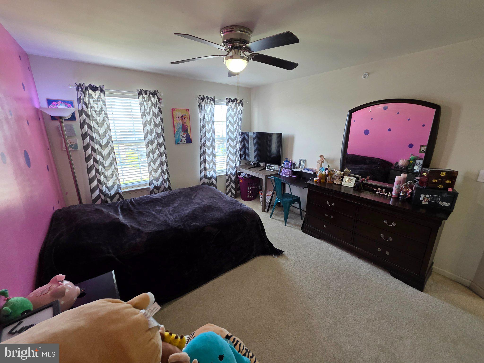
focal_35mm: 13
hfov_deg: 106.2
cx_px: 242
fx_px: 182
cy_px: 182
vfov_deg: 89.9
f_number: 1.9
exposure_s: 1/54.9
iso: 160
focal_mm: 2.2
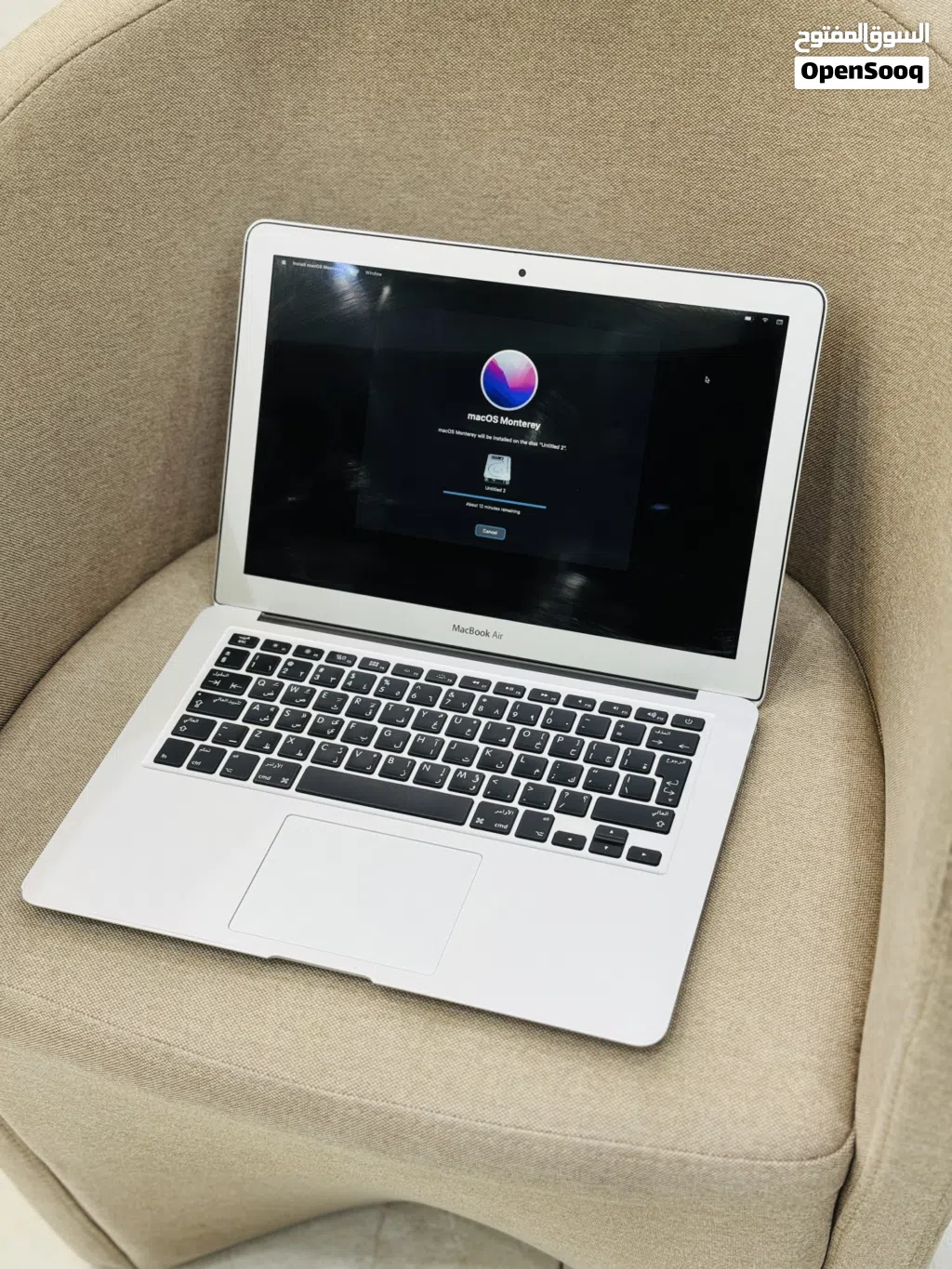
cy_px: 634
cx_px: 476
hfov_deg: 30.3
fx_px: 1760
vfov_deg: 39.7
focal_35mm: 48
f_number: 1.78
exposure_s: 1/179
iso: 50
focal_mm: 6.76
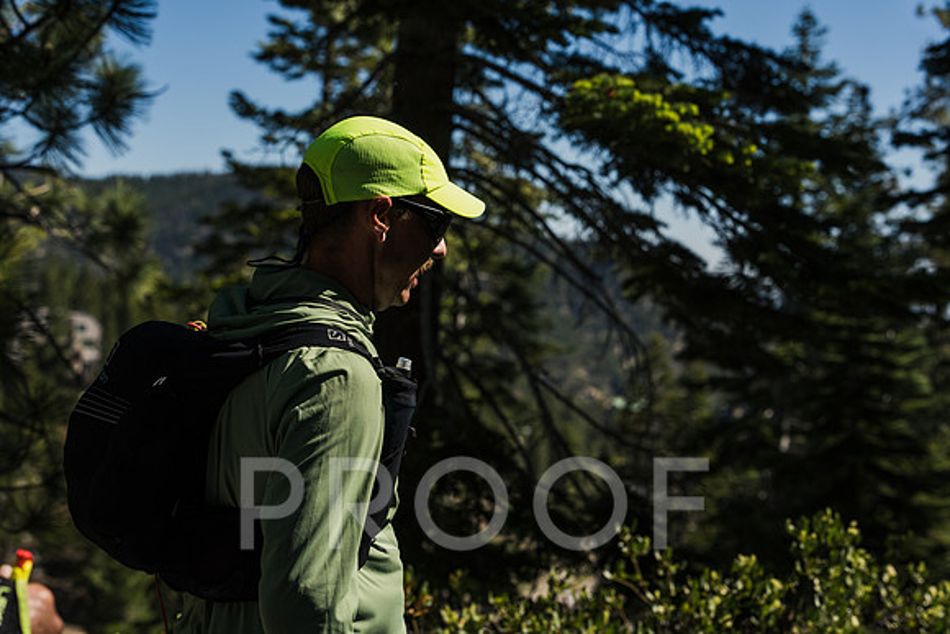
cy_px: 317
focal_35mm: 61
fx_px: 1610
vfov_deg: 22.3
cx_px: 475
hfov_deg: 32.9
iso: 100
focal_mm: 61
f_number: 4.5
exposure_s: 1/2000
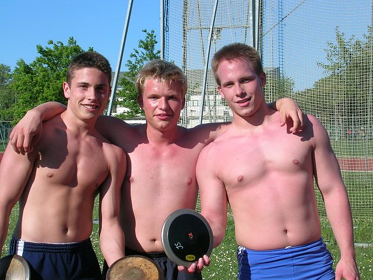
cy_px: 140
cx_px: 186
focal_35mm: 82
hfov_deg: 23.8
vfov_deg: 18.0
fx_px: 884
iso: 50
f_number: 6.9
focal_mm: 12.4
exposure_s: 1/276
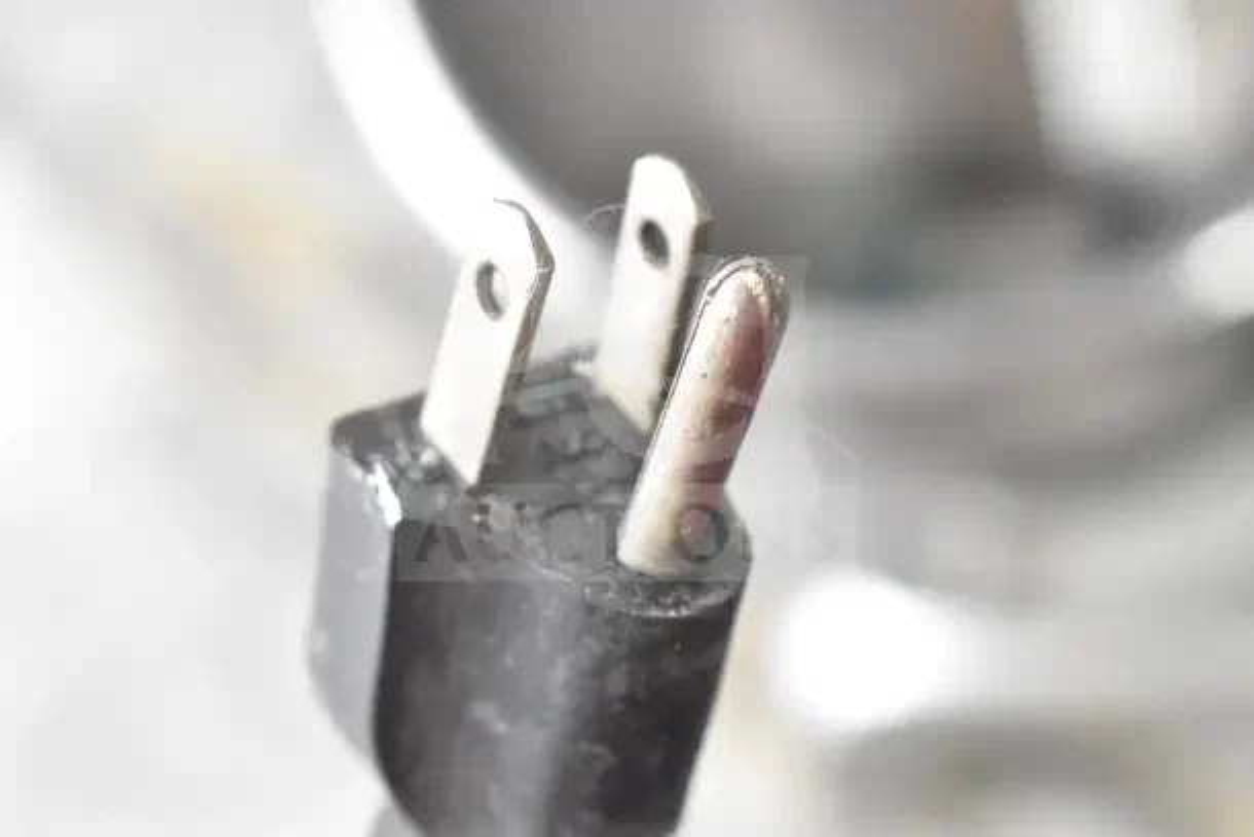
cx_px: 627
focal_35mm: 82
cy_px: 418
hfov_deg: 24.6
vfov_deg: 16.6
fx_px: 2874
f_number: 7.1
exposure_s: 1/200
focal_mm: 55
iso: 6400
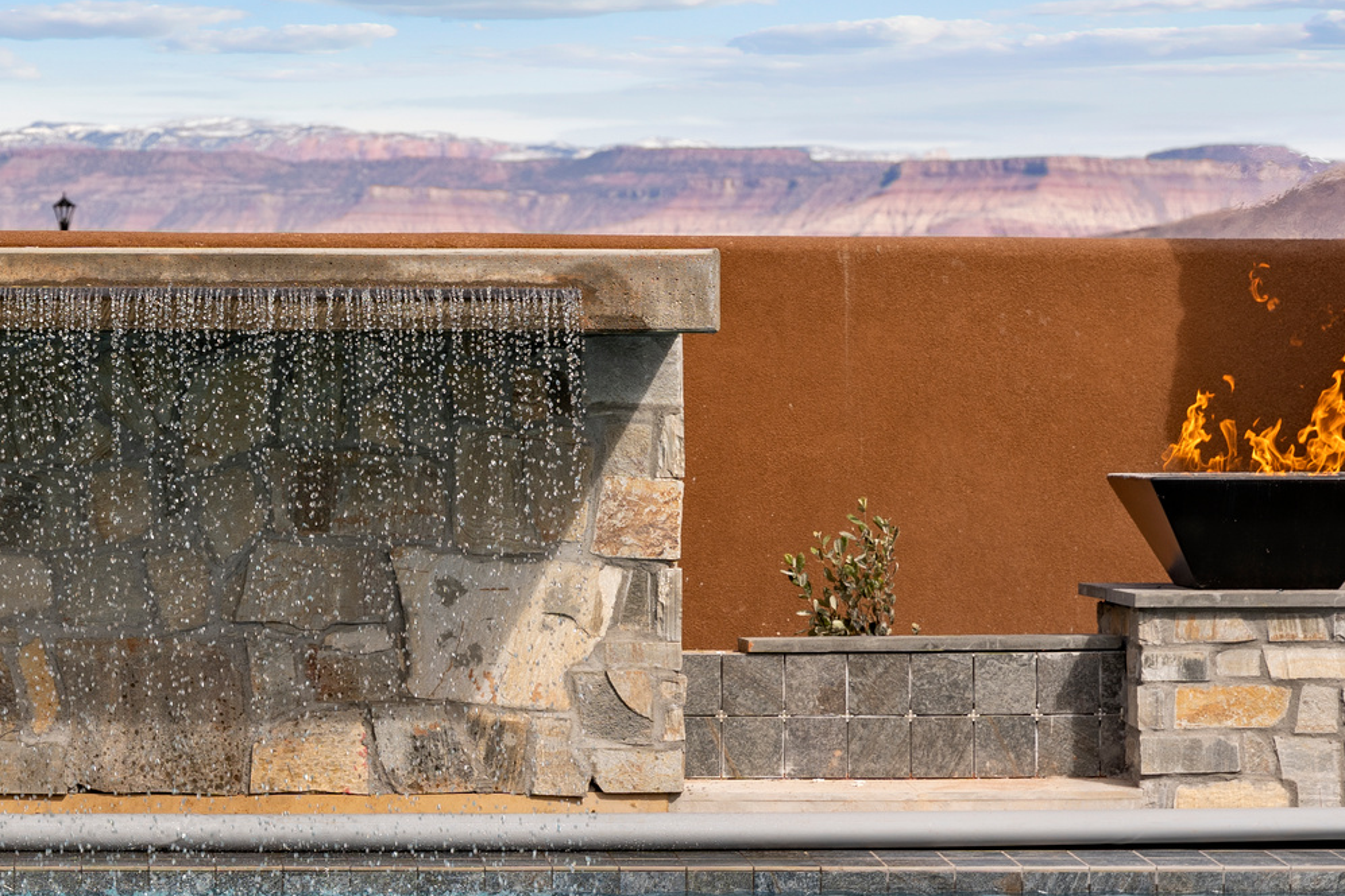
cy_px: 397
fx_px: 5754
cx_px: 108
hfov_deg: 13.2
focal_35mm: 154
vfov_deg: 8.9
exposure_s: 1/640
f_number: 6.3
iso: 100
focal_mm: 75
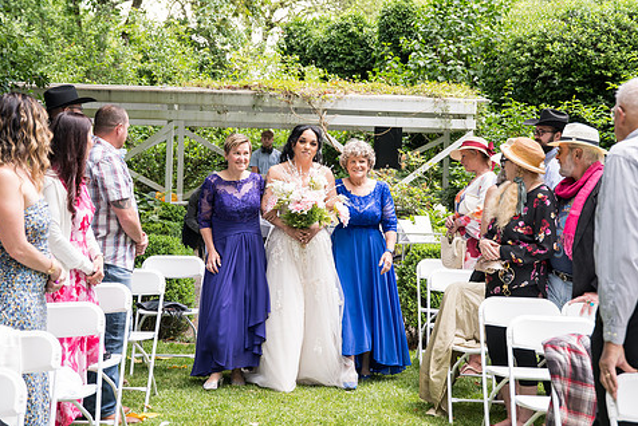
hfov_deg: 30.1
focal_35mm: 67
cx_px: 330
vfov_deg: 20.3
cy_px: 168
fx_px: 1188
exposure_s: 1/400
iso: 640
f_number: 3.5
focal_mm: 55
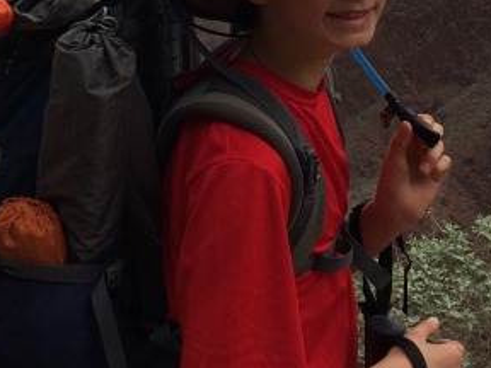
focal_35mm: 103
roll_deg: +3.8
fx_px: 1461
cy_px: -14
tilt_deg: -5.0
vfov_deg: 14.1
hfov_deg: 18.6
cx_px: 9
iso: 32
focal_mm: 4.15
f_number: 2.2
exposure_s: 1/1208
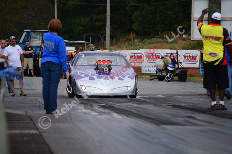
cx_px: 116
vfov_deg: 4.6
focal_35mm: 300
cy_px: 77
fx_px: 1929
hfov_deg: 6.9
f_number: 5.6
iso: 1000
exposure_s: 1/2000
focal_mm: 200
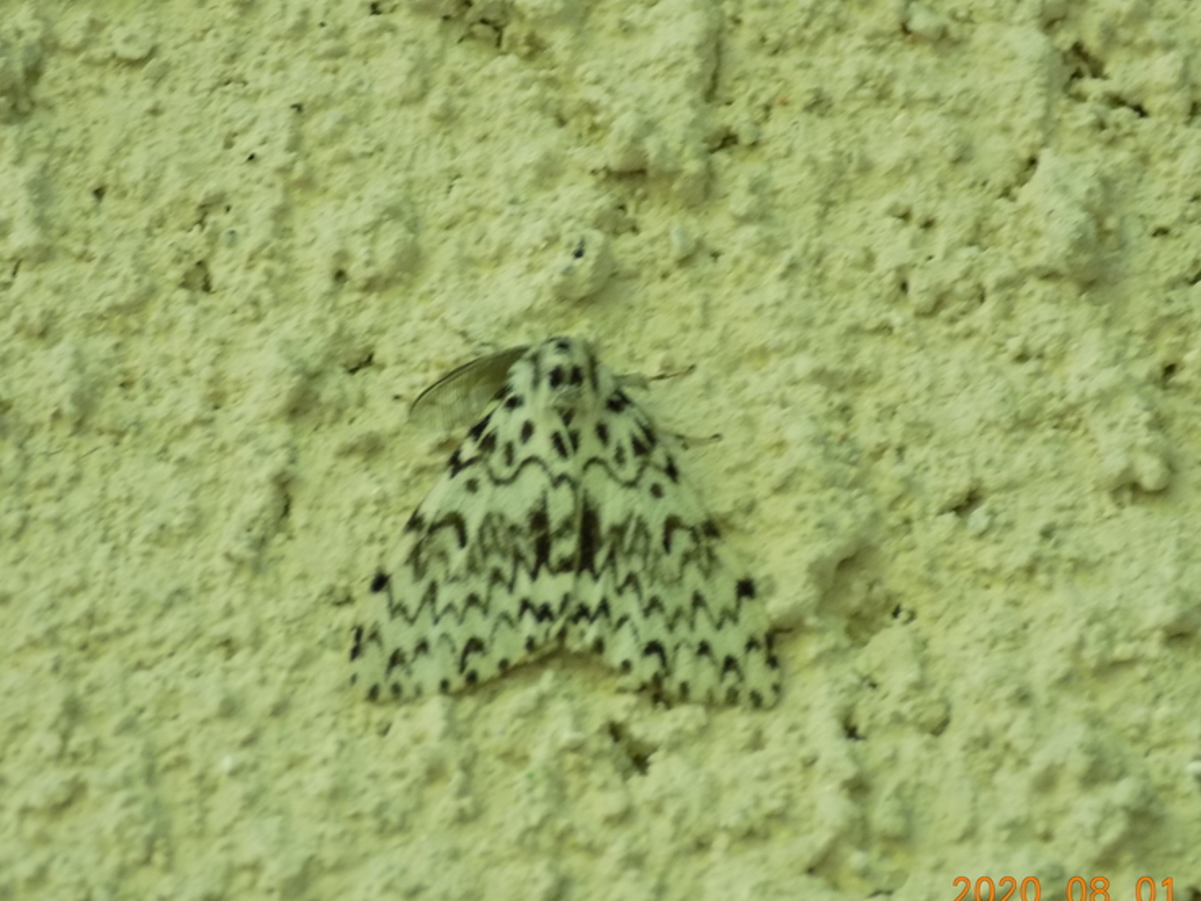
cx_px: 553
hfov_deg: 14.4
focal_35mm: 137
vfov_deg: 10.8
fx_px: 4752
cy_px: 491
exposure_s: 1/30
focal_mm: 20.9
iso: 200
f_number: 4.8
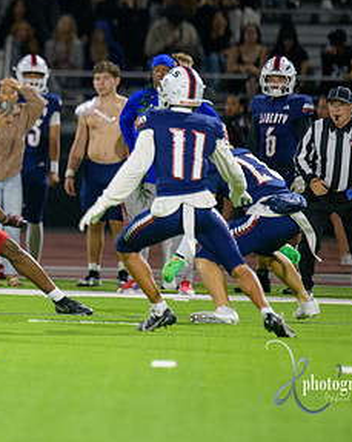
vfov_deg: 3.4
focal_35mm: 570
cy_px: 155
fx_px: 7435
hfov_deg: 2.7
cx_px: -15
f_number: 2.8
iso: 2000
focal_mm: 300
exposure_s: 1/250
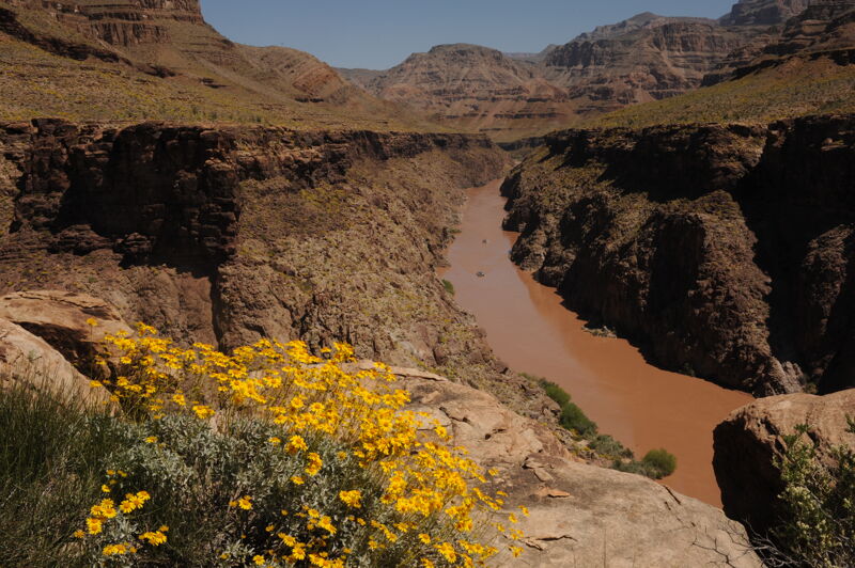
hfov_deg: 54.5
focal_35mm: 35
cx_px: 428
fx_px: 831
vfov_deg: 37.8
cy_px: 284
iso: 200
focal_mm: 35
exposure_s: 1/125
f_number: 22
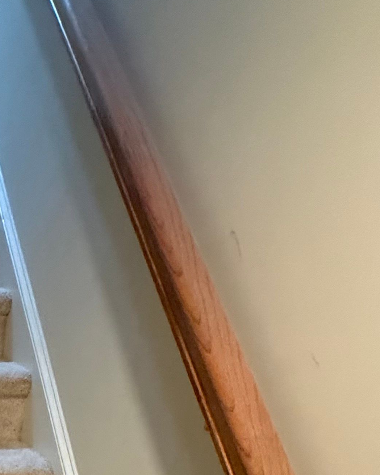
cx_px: -129
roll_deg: -1.7
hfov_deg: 28.4
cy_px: 592
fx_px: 591
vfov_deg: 33.9
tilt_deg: -27.5
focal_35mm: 42
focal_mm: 2.22
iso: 640
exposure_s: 1/60
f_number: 2.2
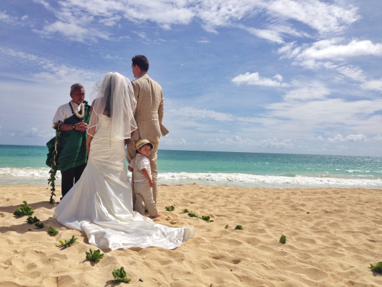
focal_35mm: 33
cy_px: 144
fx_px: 364
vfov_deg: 42.9
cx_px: 191
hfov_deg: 55.4
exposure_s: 1/4926
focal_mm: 4.12
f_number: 2.4
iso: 50
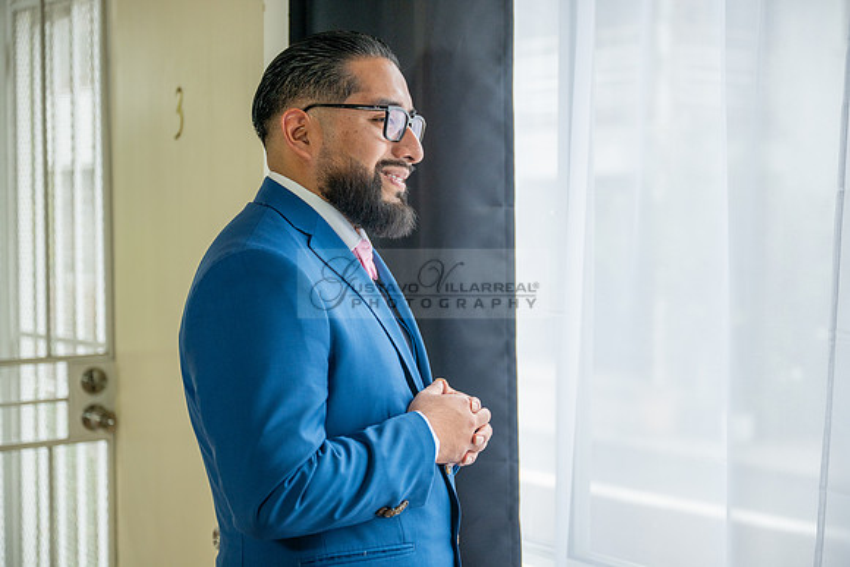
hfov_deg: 35.0
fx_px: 1346
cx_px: 425
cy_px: 284
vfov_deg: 23.8
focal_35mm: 57
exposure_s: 1/160
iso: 400
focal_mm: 57
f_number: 2.8
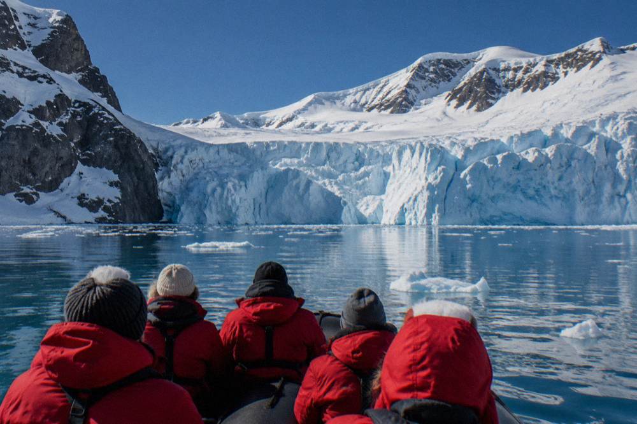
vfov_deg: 37.8
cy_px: 212
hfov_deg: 54.5
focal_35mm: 35
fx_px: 619
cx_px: 318
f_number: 7.1
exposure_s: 1/500
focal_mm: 35
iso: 400
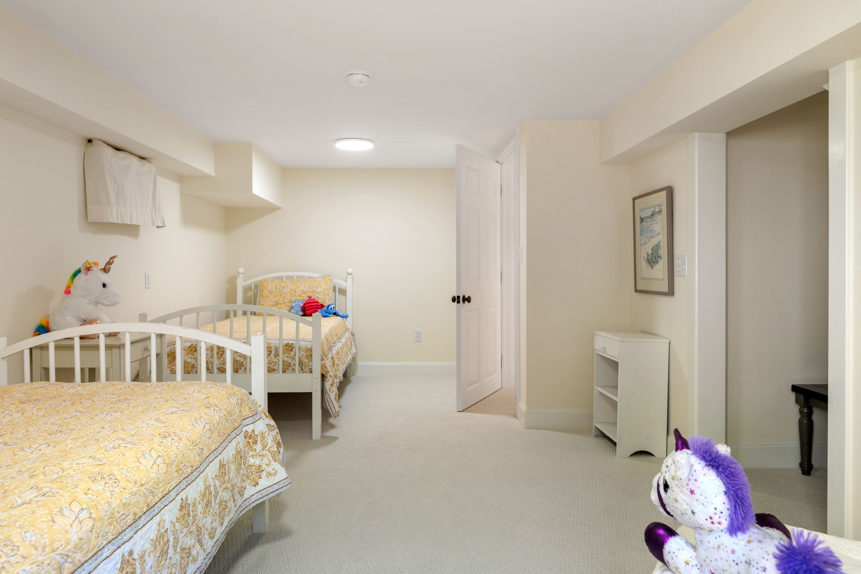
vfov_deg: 53.1
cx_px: 430
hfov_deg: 73.7
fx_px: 574
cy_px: 287
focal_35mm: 24
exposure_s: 1/15
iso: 400
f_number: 6.3
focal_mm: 24
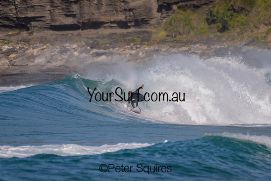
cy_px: 78
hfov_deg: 1.8
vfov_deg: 1.2
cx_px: 133
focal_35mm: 1149
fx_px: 8650
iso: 640
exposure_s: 1/2000
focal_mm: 1000
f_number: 11
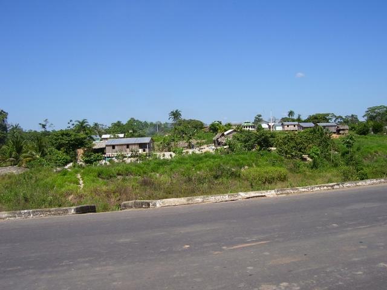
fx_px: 380
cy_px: 145
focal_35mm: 34
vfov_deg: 41.8
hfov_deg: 54.0
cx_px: 194
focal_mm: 5.6
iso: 80
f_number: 4.8
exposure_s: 1/500
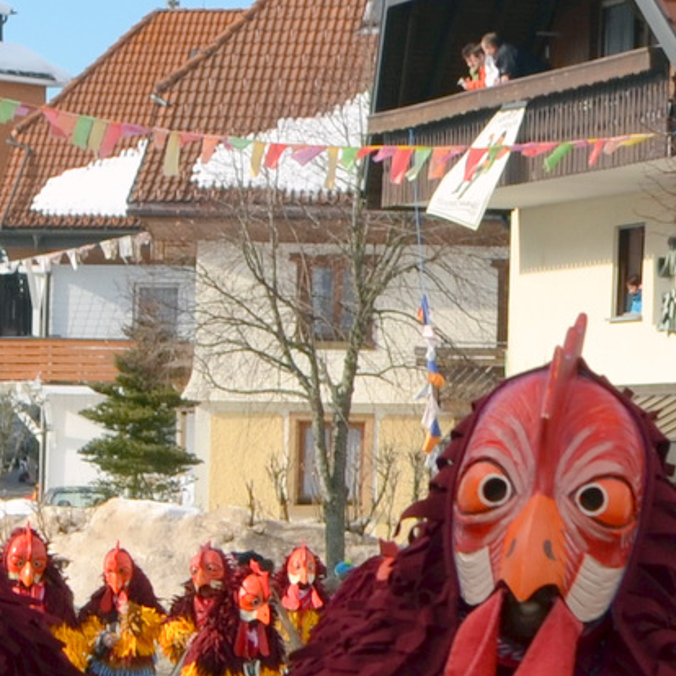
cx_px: 62
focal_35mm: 128
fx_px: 2828
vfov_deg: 13.3
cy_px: 768
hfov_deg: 13.5
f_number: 9
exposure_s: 1/200
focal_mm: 26
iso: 100
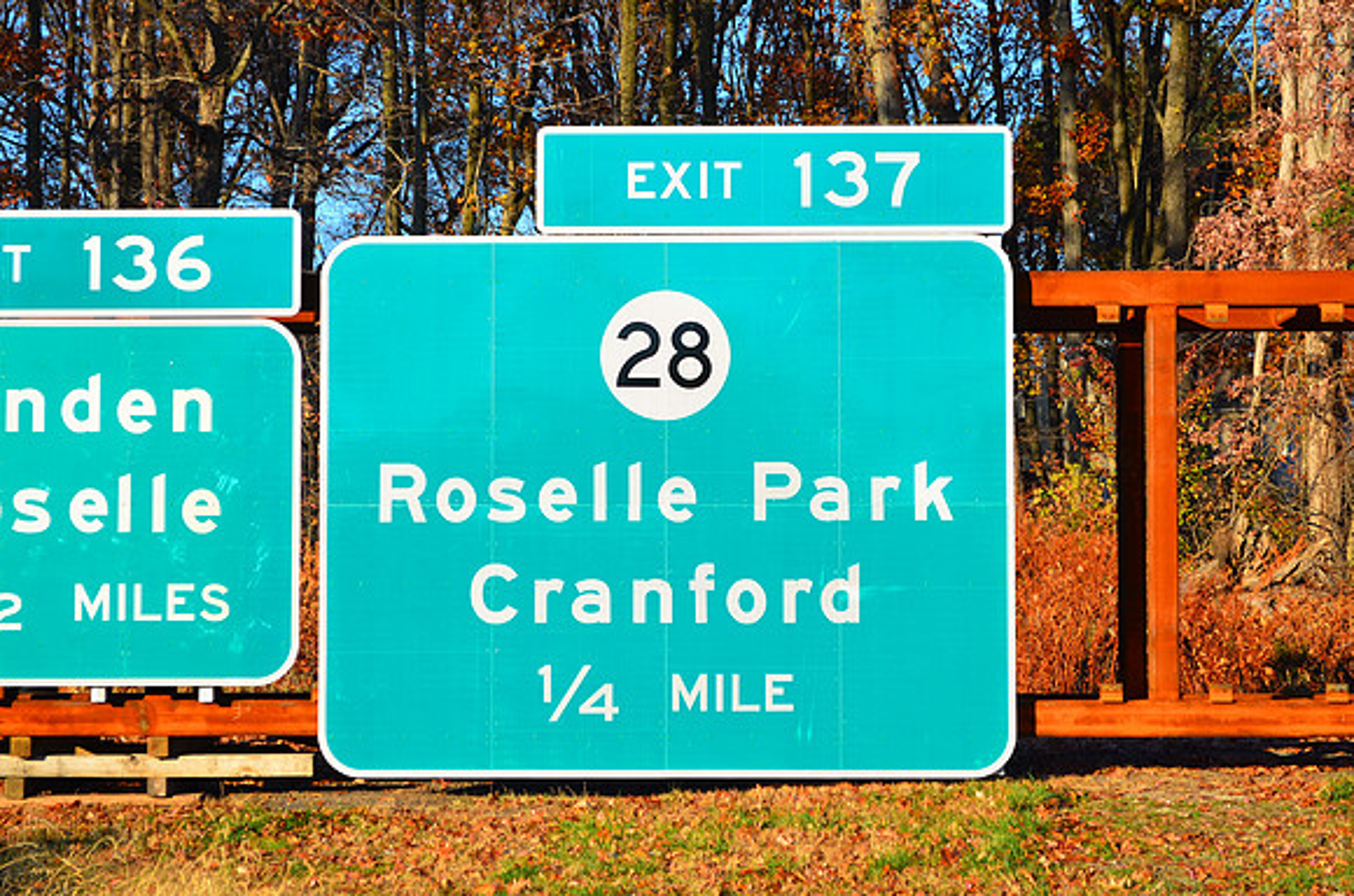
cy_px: 448
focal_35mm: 82
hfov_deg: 24.7
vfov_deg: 16.5
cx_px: 677
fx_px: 3096
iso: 100
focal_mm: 55
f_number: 6.3
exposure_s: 1/160
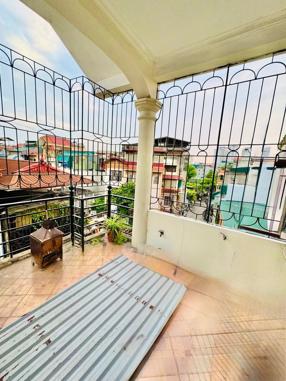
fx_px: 154
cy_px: 190
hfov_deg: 85.7
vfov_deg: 102.1
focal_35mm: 14
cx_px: 143
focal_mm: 2.22
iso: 80
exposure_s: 1/100
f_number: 2.2
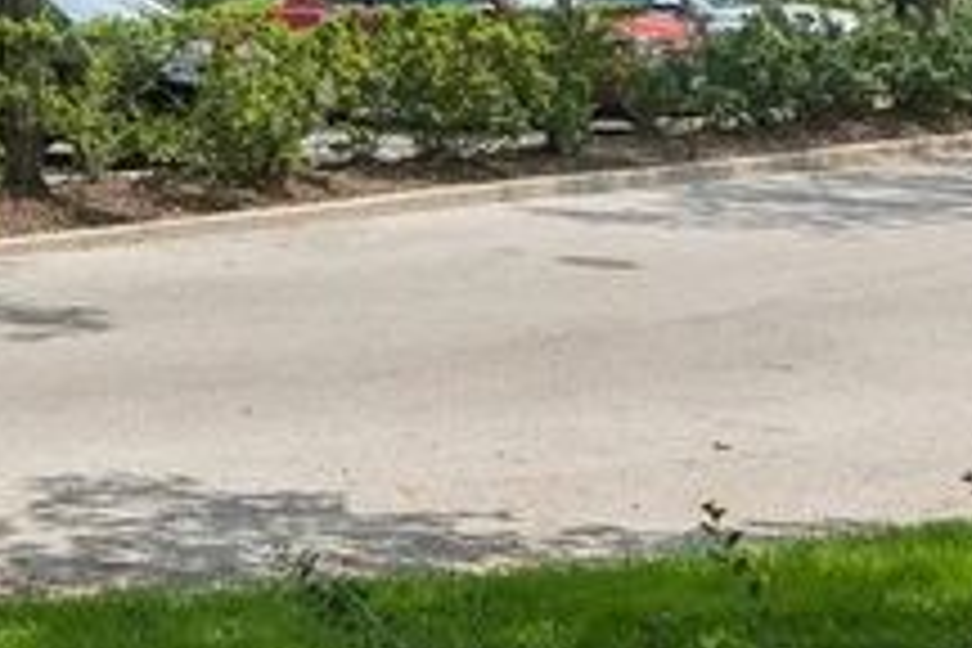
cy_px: -443
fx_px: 2052
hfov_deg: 23.3
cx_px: -324
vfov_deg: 15.8
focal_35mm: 76
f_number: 8
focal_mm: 16
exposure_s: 1/1000
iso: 400
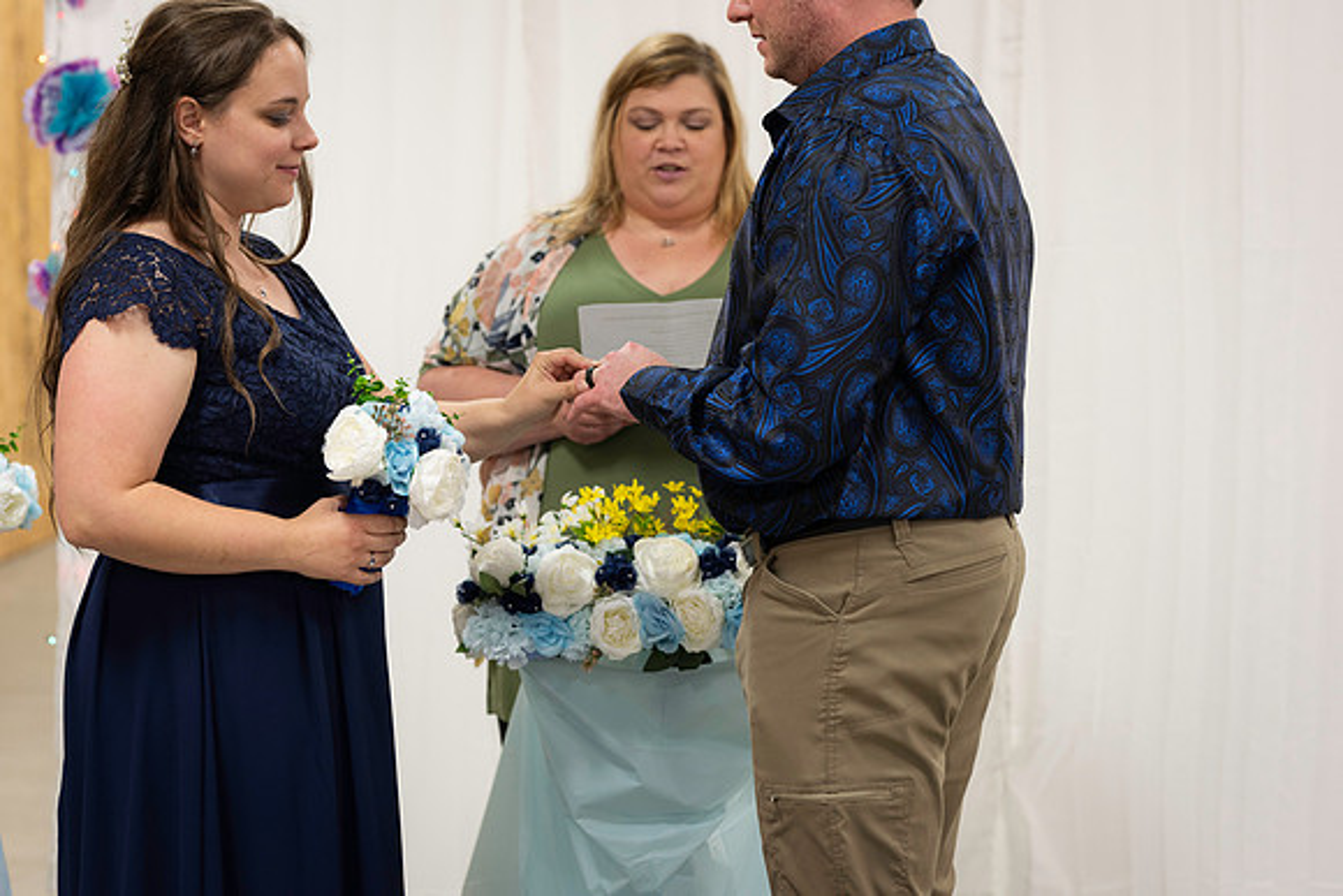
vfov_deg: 16.1
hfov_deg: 23.9
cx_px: 672
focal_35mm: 85
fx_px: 3172
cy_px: 448
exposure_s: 1/125
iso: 640
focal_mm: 85
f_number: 3.5
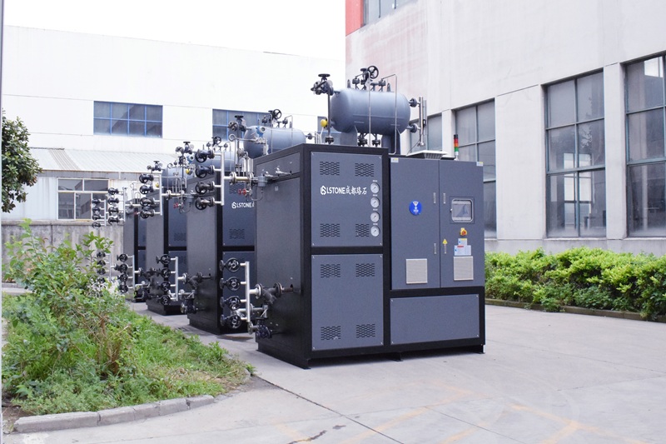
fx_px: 721
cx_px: 333
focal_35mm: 39
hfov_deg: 49.6
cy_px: 222
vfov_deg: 34.2
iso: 6400
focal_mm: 26
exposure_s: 1/640
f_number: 13
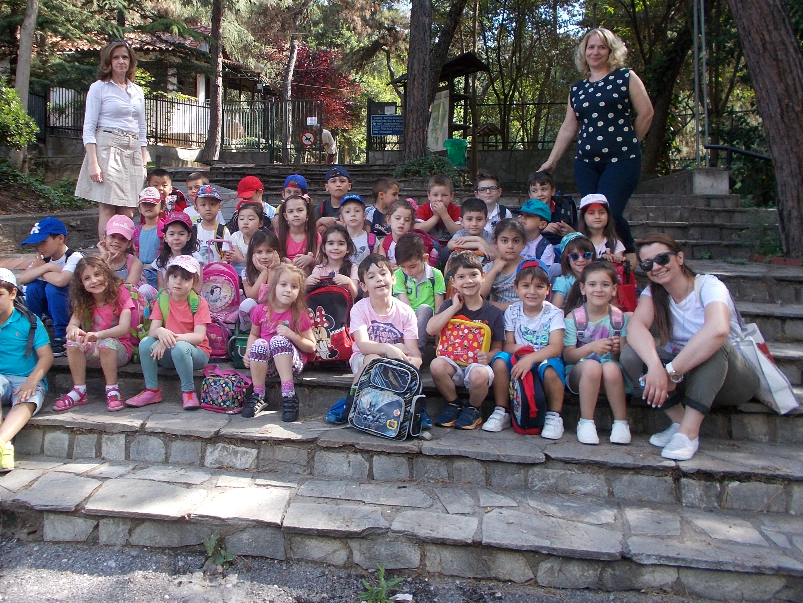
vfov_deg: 42.6
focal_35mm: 33
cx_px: 323
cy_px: 225
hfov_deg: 55.0
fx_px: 766
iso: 80
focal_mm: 4.6
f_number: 3.2
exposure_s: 1/100
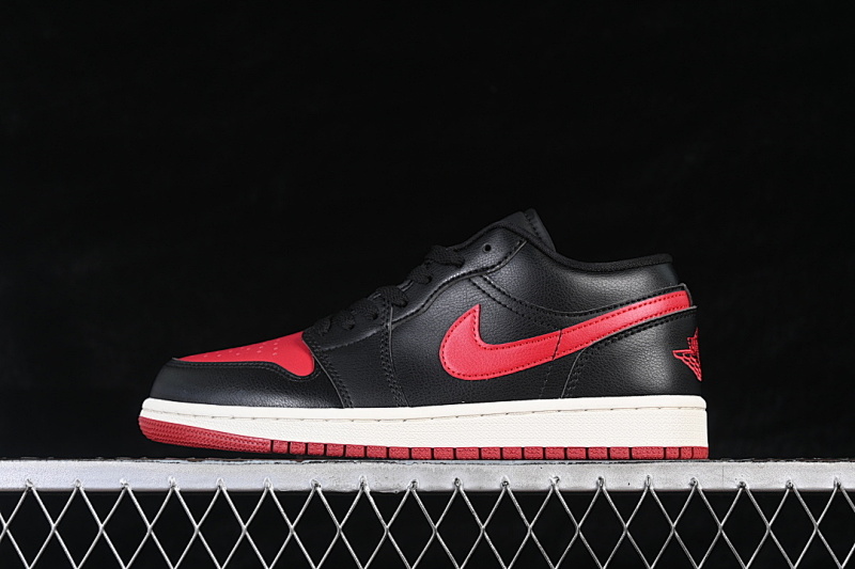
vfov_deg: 18.2
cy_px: 284
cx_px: 428
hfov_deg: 27.0
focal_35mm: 75
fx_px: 1781
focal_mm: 50
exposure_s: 1/60
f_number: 6.3
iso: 160
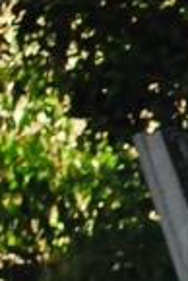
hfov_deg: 3.5
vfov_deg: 5.4
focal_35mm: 371
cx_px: 791
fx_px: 2895
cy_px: 598
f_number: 5.3
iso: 1600
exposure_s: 1/1250
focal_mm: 35
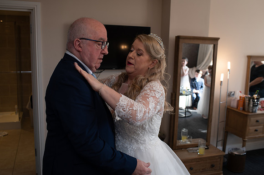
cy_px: 88
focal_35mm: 35
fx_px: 257
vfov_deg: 37.8
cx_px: 132
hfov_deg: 54.5
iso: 250
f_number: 4
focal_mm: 35
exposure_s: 1/80
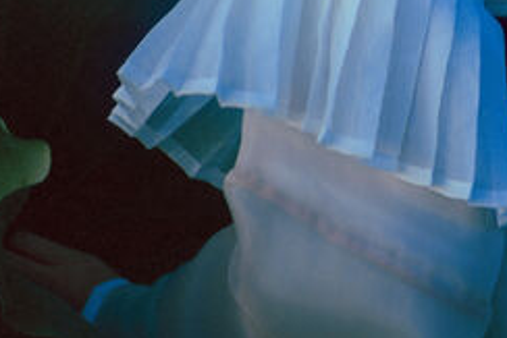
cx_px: 983
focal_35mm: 418
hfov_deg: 4.9
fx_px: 5890
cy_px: -299
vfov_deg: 3.3
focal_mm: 85
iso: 100
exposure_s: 1/1000
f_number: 1.8
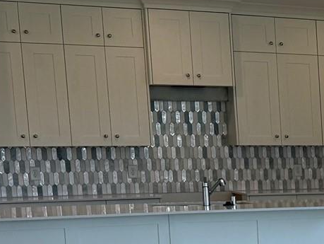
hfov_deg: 15.4
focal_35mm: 107
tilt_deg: -8.1
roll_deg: +0.0
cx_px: 611
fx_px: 1002
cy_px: 295
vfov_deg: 13.5
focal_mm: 6.76
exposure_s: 1/312
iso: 80
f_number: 1.78
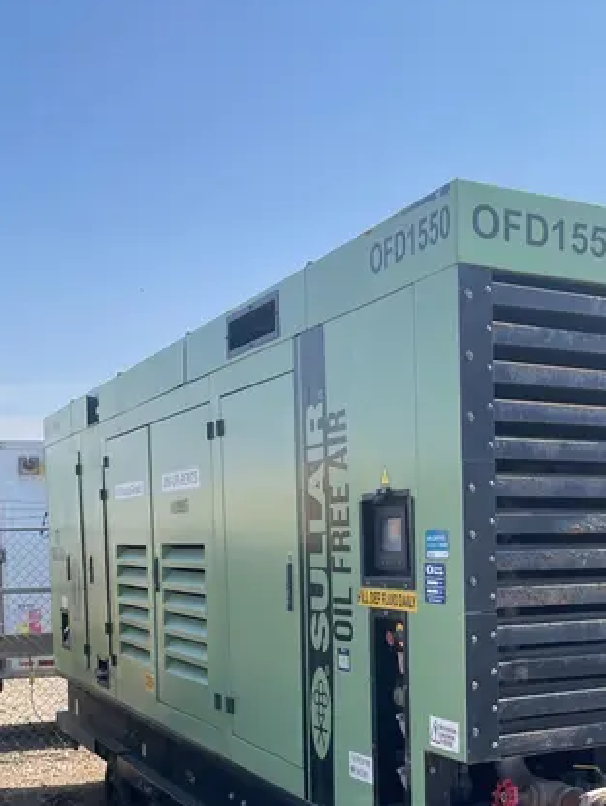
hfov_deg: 30.3
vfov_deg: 39.8
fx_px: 1073
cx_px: 534
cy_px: 626
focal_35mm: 46
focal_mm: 4.2
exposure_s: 1/2451
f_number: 1.6
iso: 32
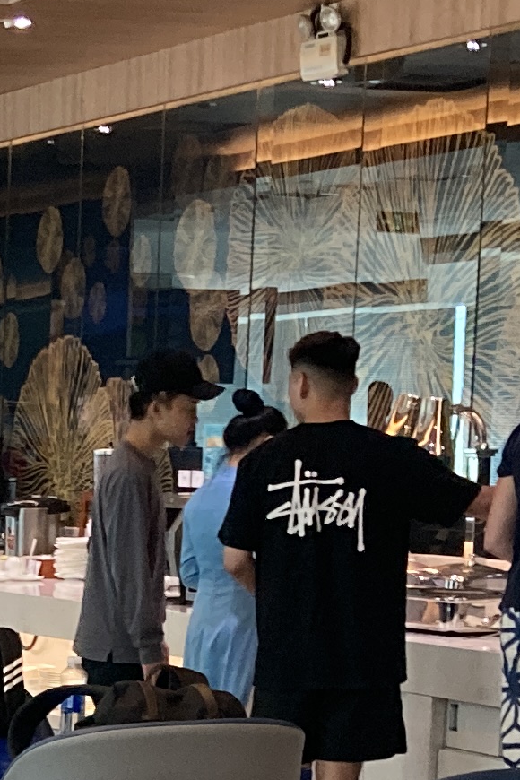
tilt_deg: -8.7
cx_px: -308
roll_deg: -0.9
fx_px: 2925
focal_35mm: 135
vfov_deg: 14.6
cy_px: 976
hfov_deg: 9.8
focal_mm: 3.99
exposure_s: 1/60
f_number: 1.8
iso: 160
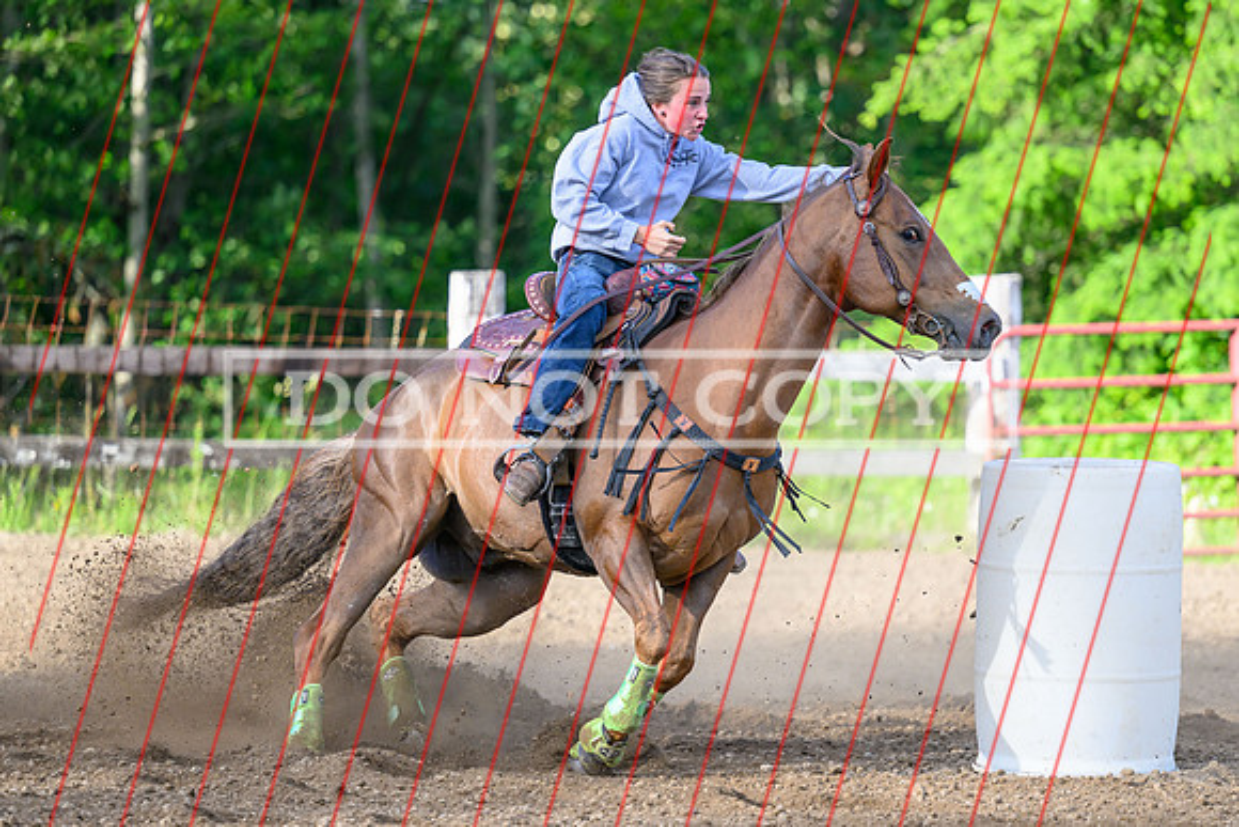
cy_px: 468
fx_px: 6741
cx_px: 680
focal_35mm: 196
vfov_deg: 7.0
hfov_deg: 10.5
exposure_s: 1/2500
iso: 640
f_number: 2.8
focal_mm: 145
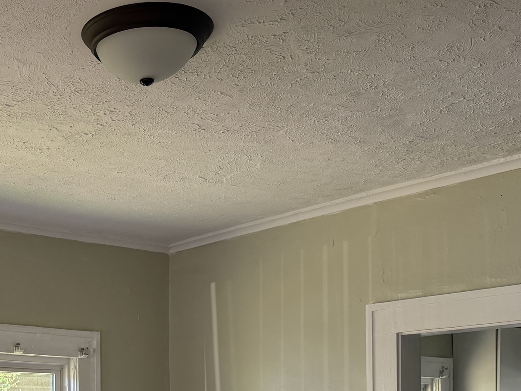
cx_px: 32
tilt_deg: +0.3
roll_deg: +0.5
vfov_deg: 22.6
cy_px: 438
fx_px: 918
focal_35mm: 61
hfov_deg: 30.0
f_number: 1.78
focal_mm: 6.76
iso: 160
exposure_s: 1/121
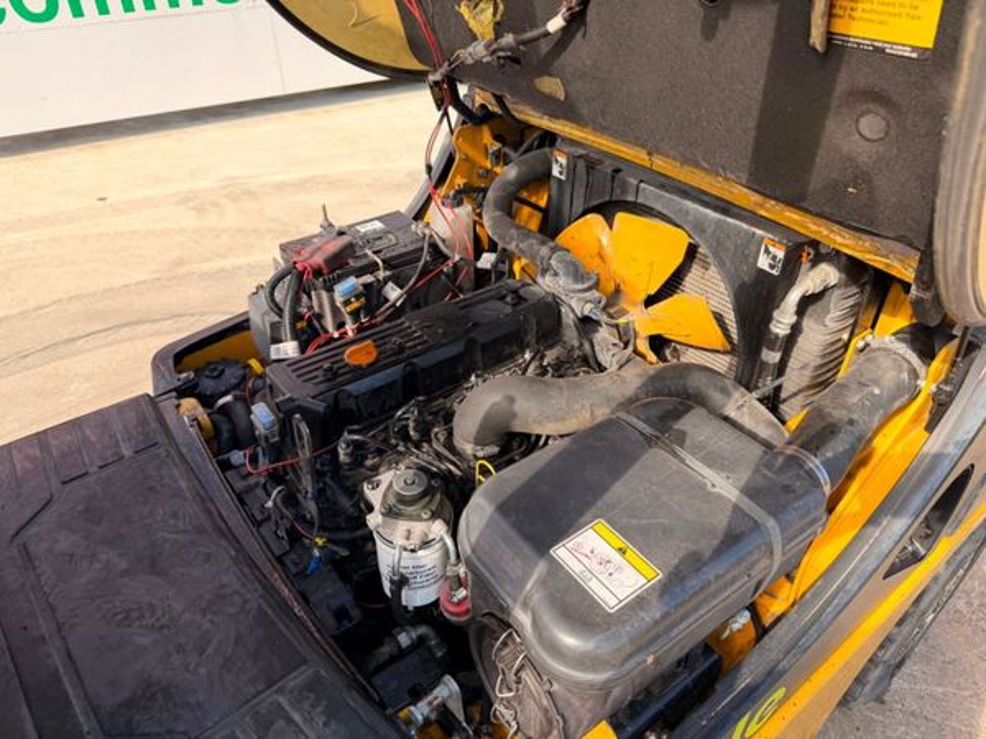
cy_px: 370
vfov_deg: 56.8
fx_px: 684
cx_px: 493
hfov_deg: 71.6
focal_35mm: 24
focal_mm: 6.76
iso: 80
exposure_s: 1/1091
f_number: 1.78
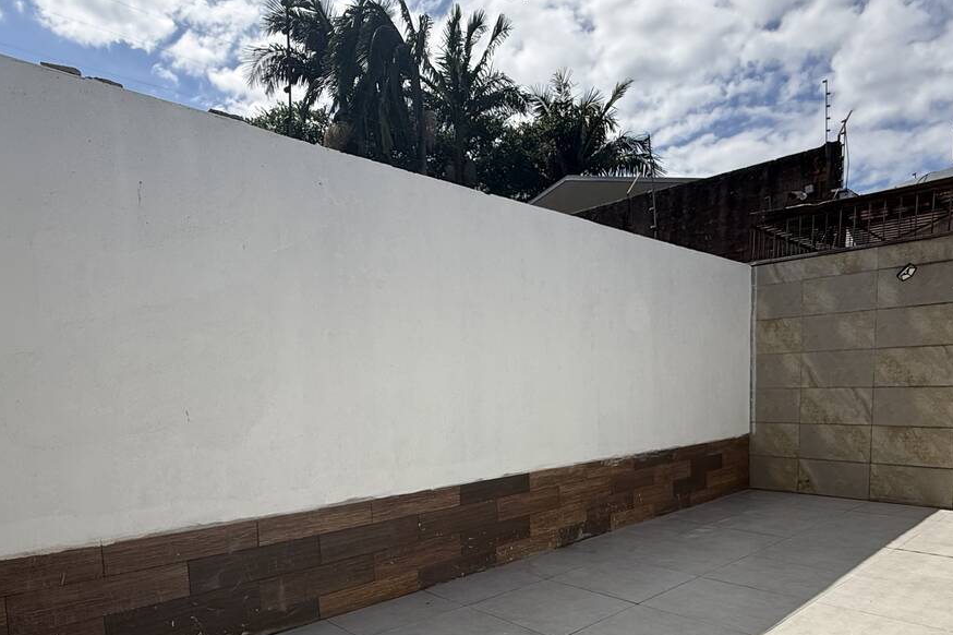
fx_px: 635
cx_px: 486
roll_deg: +0.0
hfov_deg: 73.8
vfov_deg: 51.6
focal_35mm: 24
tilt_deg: -4.3
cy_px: 446
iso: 50
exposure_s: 1/3125
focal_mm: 2.22
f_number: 2.2
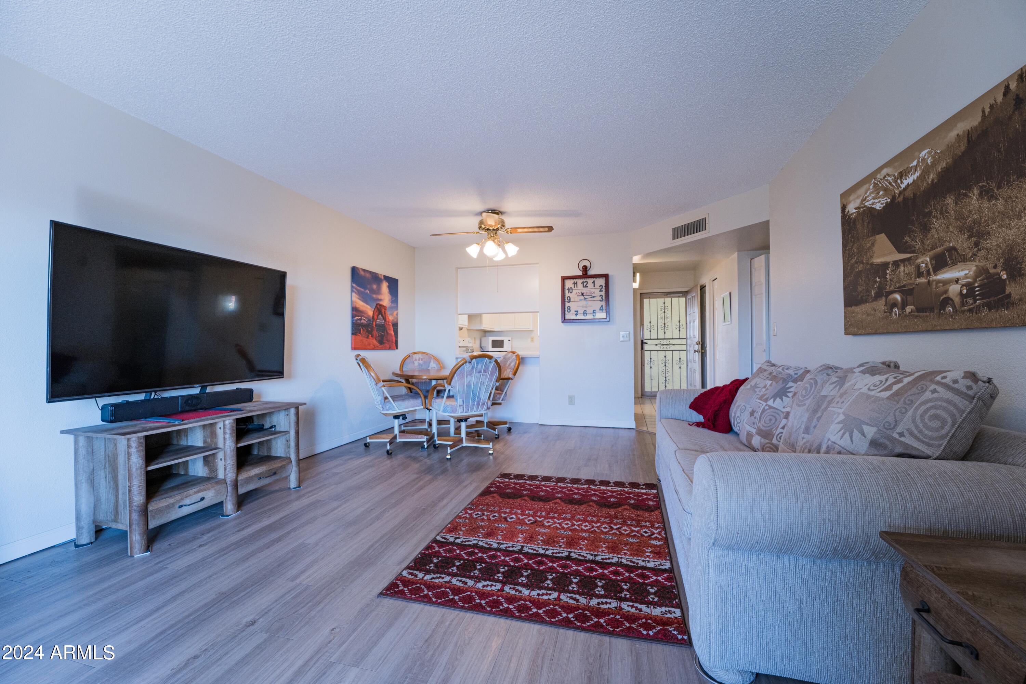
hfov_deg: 104.2
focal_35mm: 14
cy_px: 342
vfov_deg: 81.1
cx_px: 513
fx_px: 400
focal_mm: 14
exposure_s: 1/40
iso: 640
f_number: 8
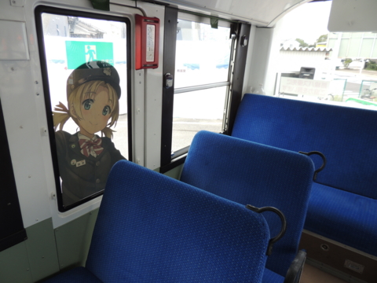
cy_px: 142
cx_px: 188
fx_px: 261
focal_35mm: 24
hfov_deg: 71.6
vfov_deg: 56.8
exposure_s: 1/100
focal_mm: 4.3
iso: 100
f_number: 3
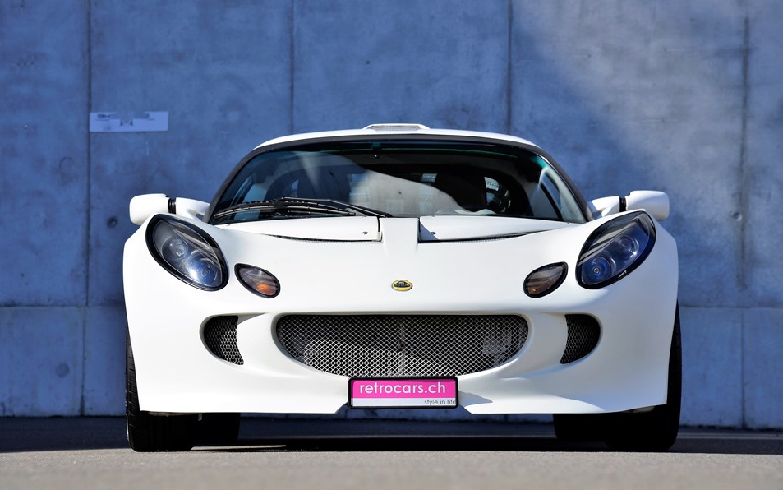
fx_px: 2625
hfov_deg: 17.0
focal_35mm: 123
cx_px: 390
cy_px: 260
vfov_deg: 10.7
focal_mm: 120
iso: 100
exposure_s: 1/250
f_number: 8
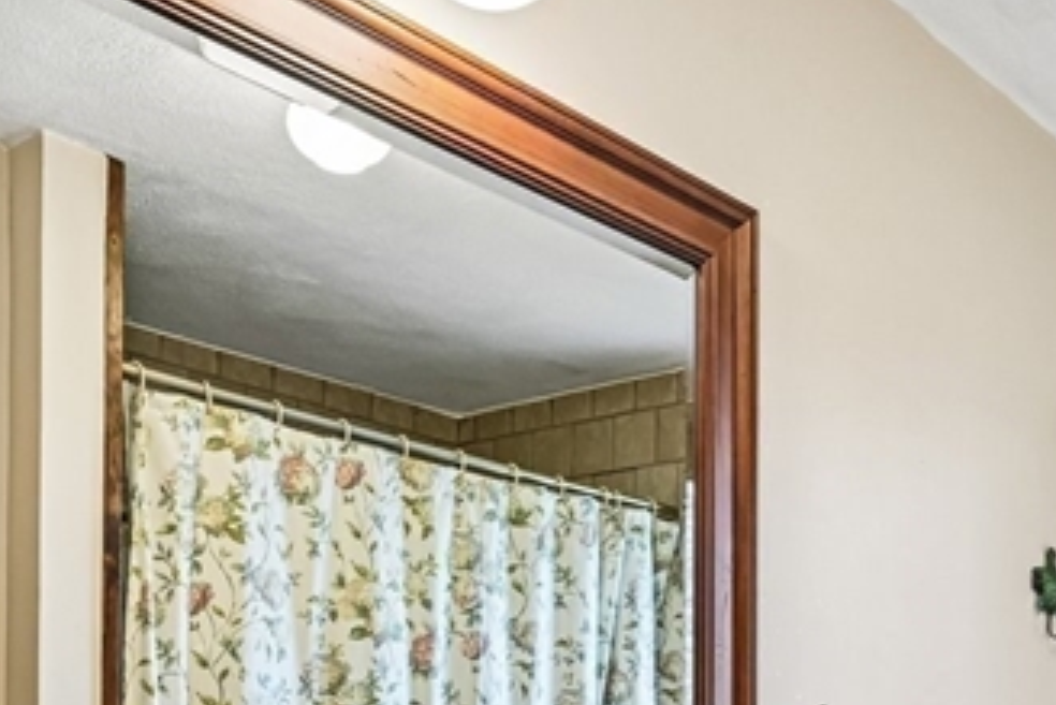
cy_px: 822
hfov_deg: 38.3
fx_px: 1467
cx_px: 821
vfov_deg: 24.7
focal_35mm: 50
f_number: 8
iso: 400
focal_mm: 16
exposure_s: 1/15
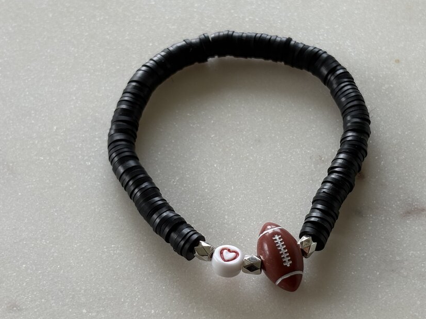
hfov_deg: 25.6
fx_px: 935
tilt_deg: -57.5
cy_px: 191
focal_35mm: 76
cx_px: 252
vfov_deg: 19.4
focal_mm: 5.96
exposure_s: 1/121
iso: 40
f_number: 1.6
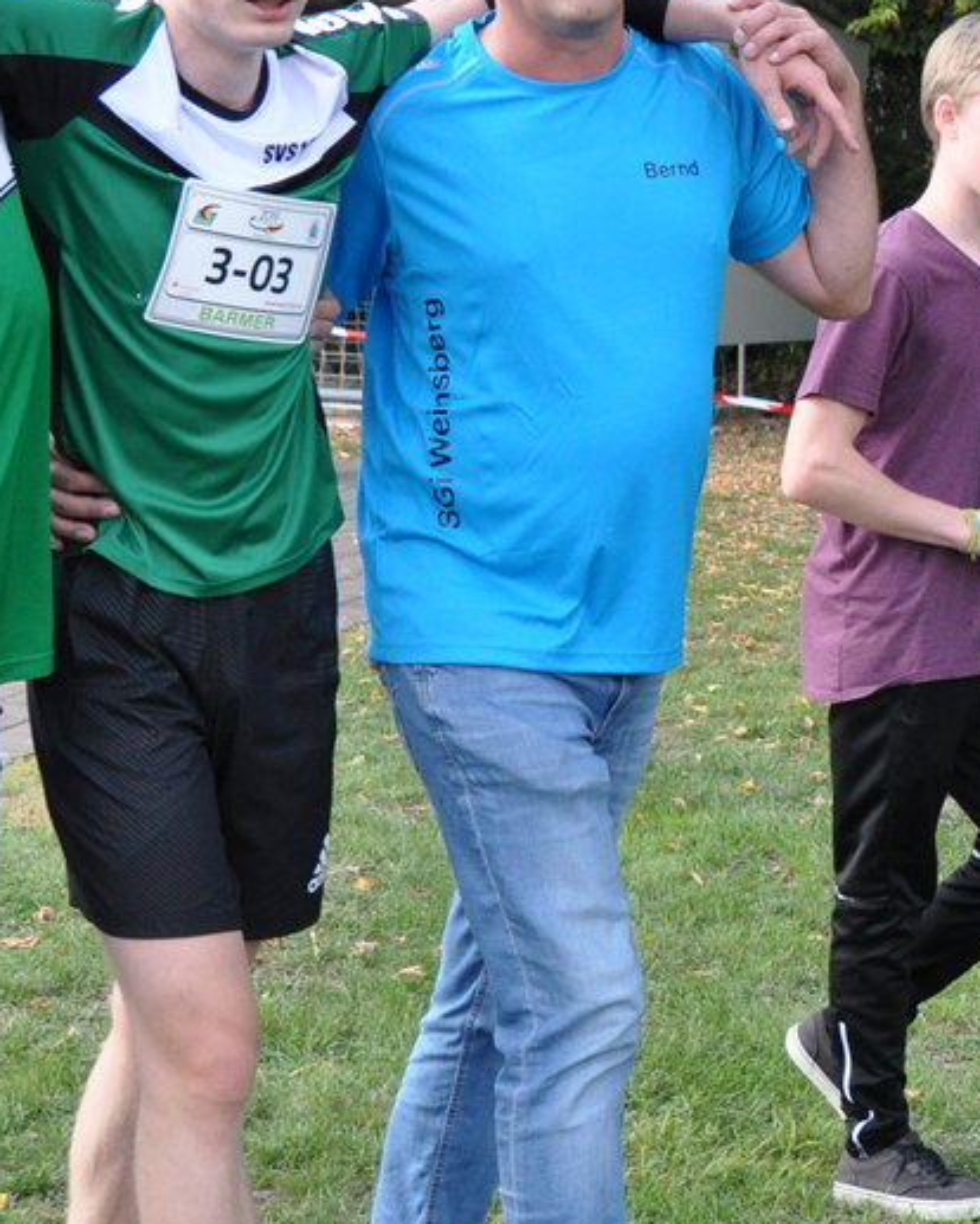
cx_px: 1089
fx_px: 3152
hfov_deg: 17.1
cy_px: 508
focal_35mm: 87
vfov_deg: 21.9
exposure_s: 1/1000
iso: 800
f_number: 4
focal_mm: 20
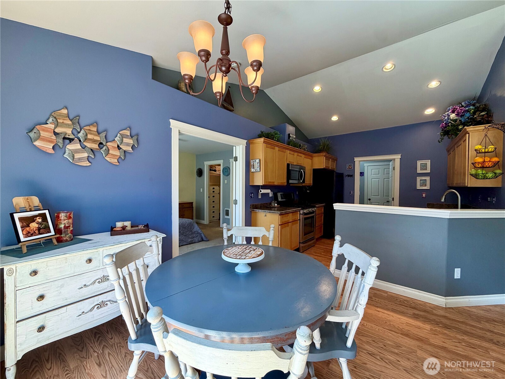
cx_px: 252
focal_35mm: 14
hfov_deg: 102.1
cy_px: 190
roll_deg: -0.5
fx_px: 204
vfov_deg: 85.7
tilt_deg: -1.2
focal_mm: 2.22
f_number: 2.2
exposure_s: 1/120
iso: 125
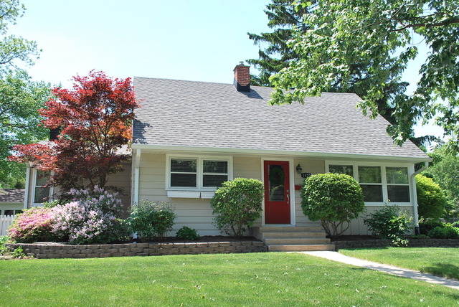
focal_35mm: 33
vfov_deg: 40.0
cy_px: 154
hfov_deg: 57.2
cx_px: 230
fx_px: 421
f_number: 7.1
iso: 100
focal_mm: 22
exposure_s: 1/200
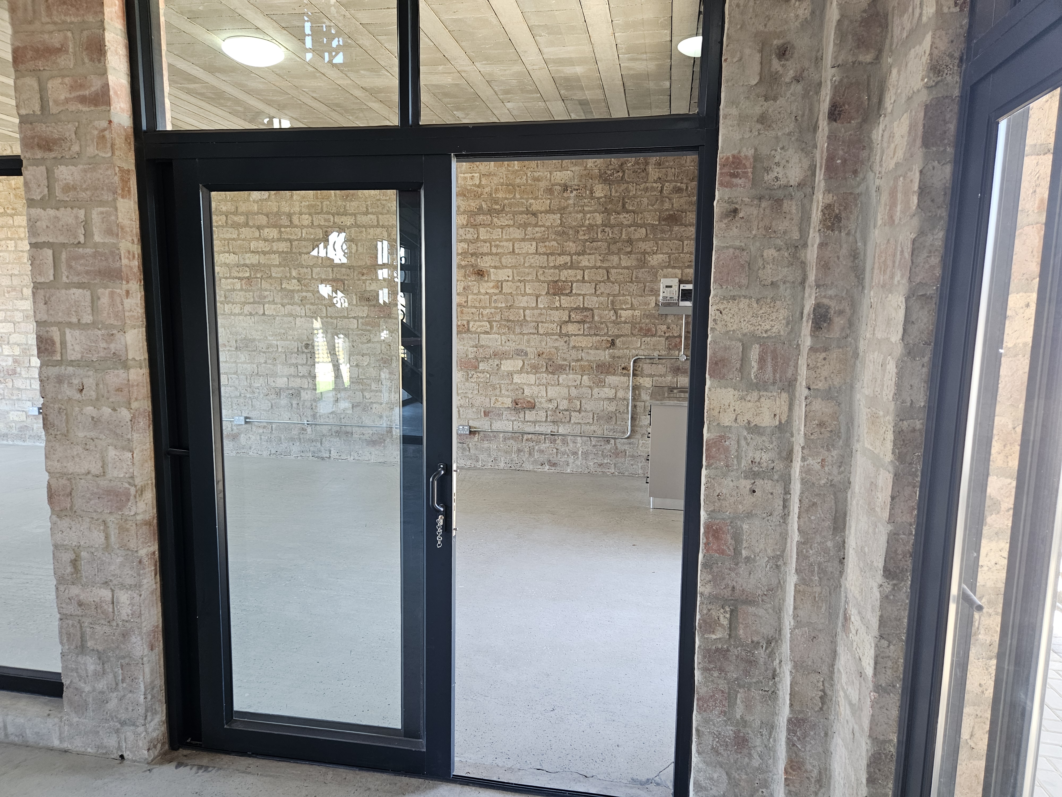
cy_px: 398
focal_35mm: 23
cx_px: 531
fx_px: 706
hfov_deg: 73.9
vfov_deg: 58.9
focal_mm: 5.4
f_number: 1.8
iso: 160
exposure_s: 1/100
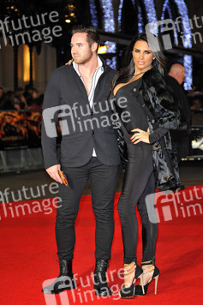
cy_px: 160
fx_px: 762
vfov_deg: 22.6
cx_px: 112
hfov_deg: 15.2
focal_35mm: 90
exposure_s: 1/250
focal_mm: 80
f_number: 4
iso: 1000
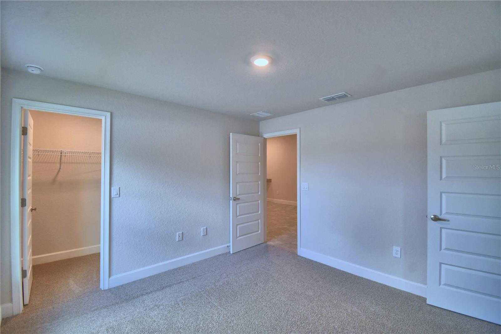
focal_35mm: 15
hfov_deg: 100.4
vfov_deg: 77.3
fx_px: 209
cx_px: 250
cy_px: 167
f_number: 4.5
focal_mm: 10
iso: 400
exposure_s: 1/60
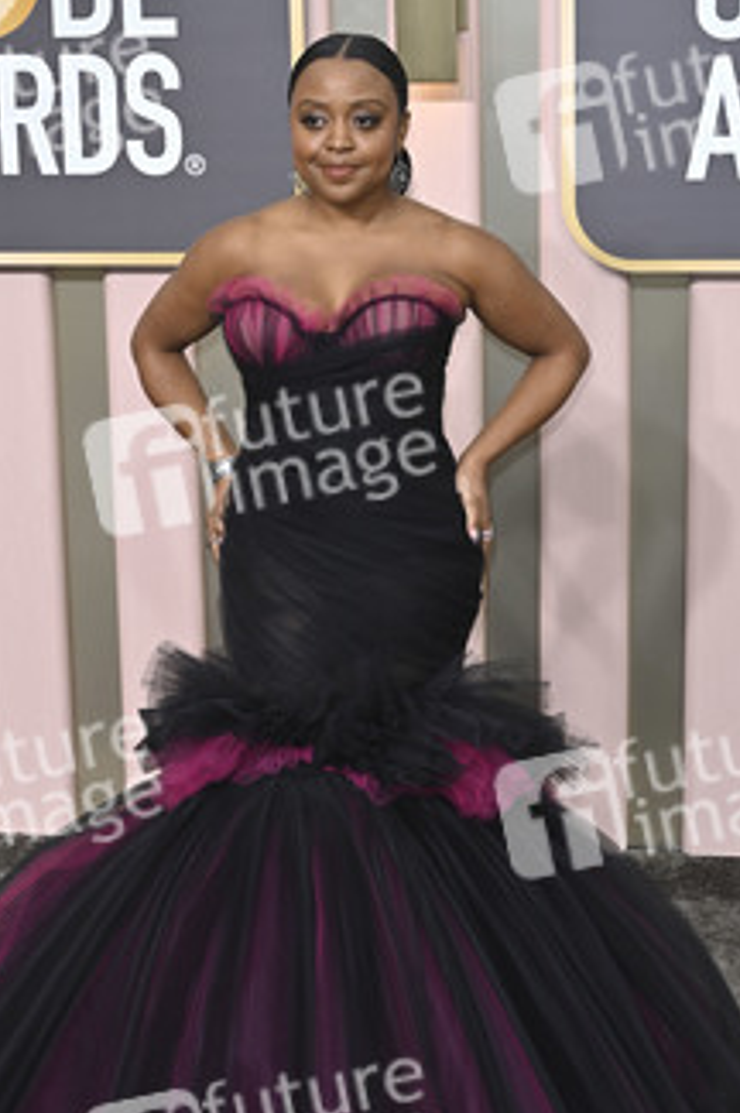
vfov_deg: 23.9
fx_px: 2626
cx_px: 360
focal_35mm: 85
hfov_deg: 16.0
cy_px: 627
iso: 320
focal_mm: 69
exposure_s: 1/200
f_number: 8
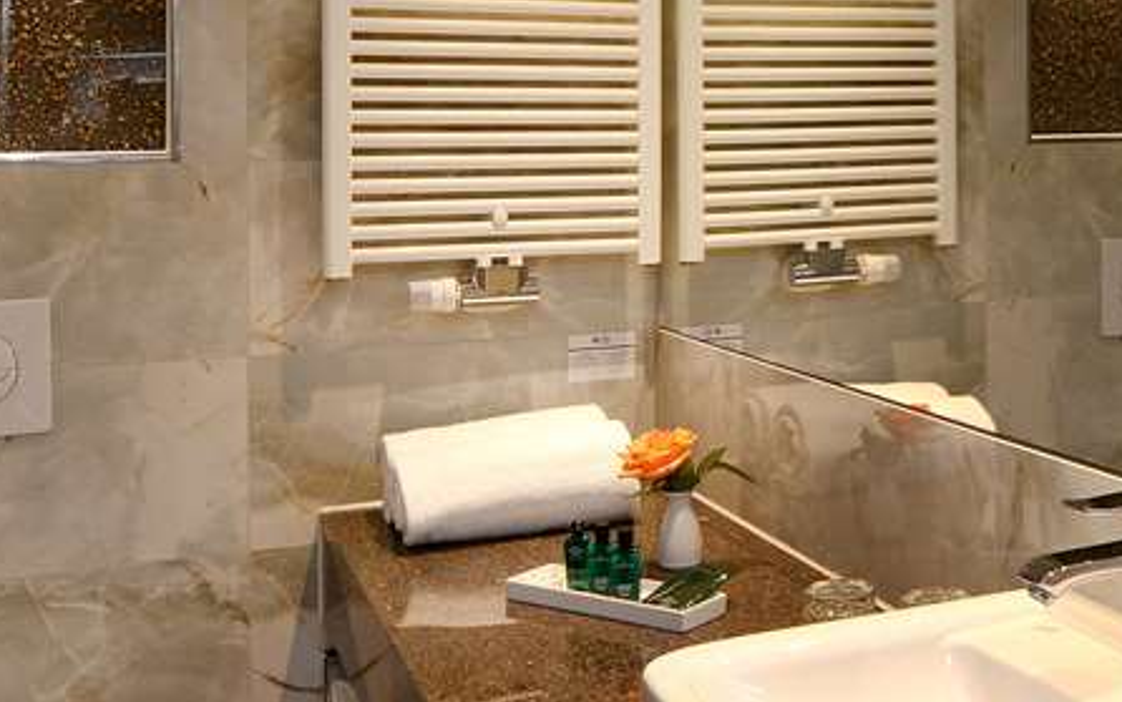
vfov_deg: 26.6
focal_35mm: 48
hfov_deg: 40.1
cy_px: 191
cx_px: 904
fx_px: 1468
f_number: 13
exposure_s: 1/6
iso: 400
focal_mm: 14
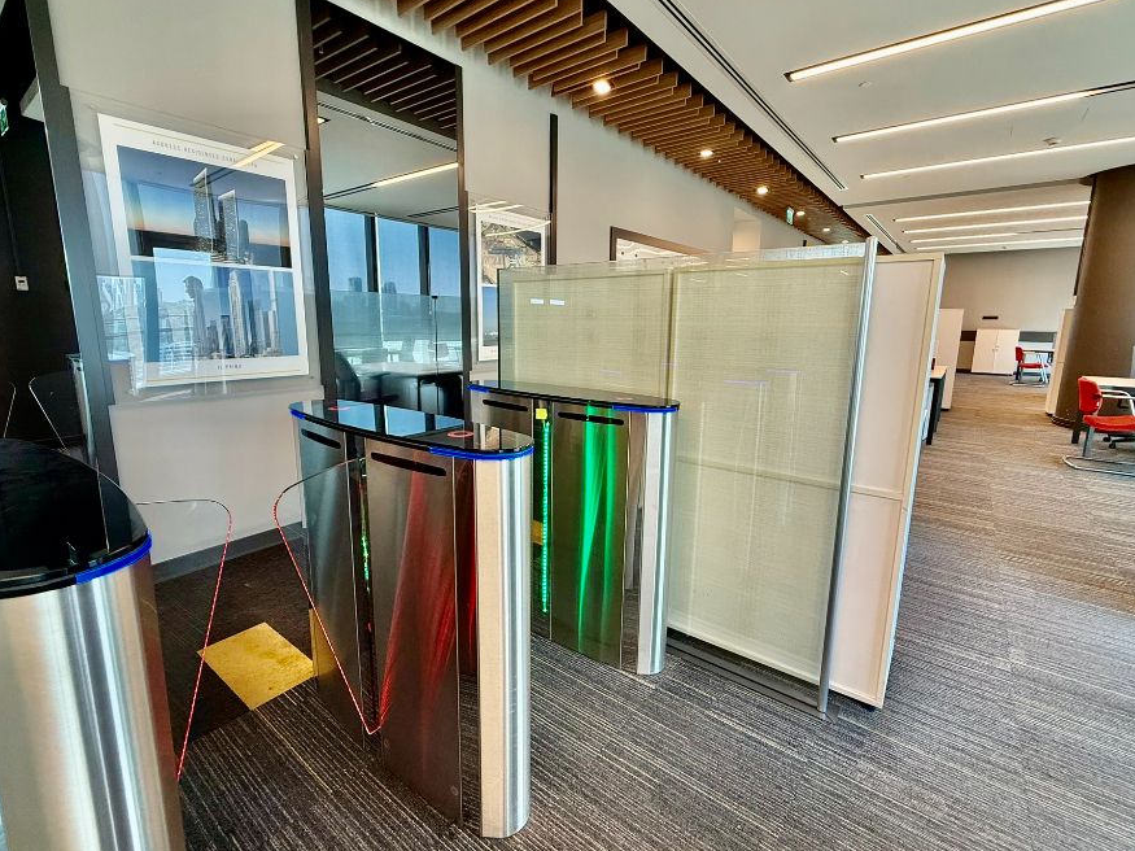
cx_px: 563
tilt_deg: -9.2
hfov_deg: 94.5
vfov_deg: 78.1
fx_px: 525
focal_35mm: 16
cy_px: 410
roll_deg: -0.7
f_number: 2.2
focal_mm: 2.22
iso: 200
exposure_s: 1/100
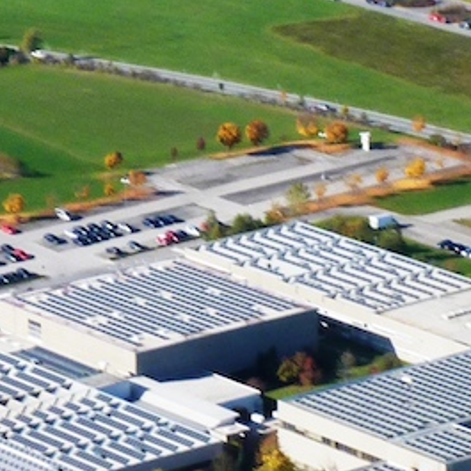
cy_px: 468
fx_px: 4295
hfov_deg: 6.3
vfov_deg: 6.3
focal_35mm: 279
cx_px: 255
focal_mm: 10.4
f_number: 5.6
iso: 80
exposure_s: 1/320
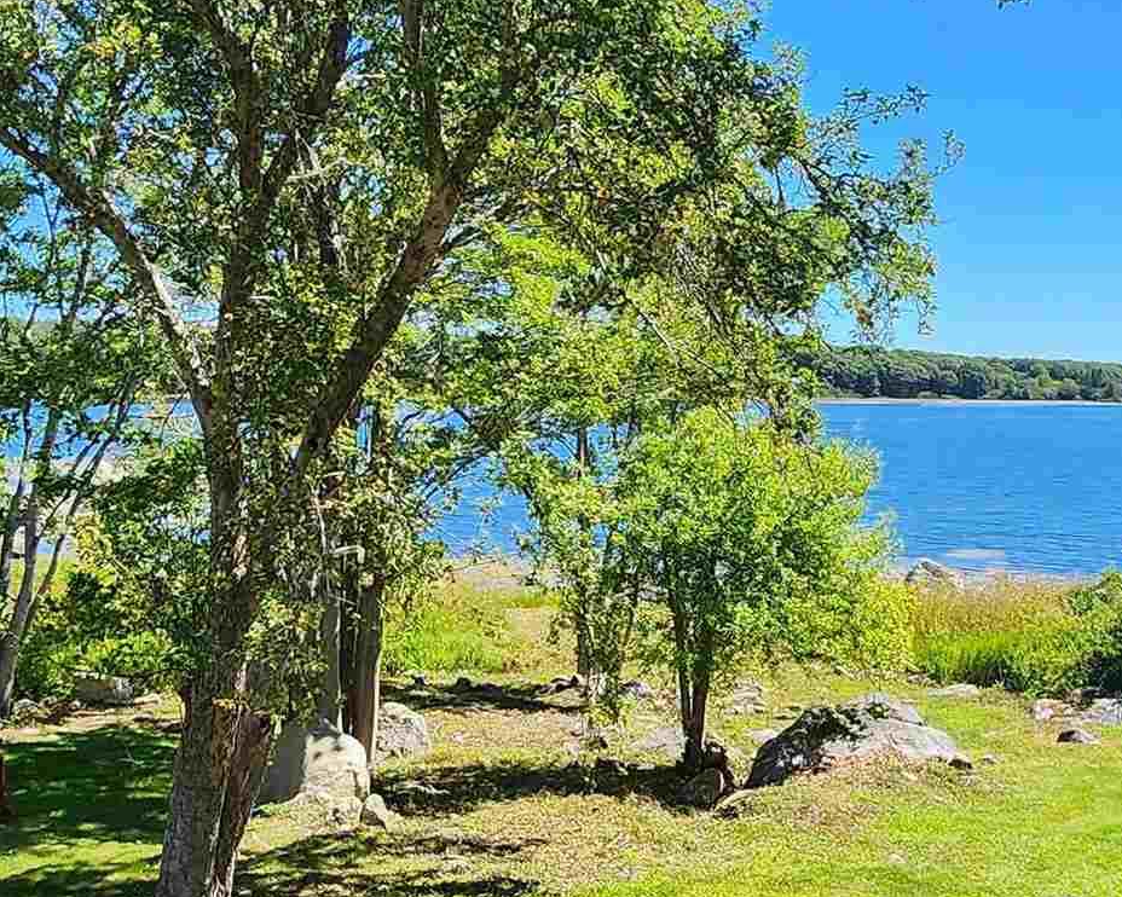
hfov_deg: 43.7
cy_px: 592
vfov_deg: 35.3
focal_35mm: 42
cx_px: 657
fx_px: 1394
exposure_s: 1/1038
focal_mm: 2.2
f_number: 2.2
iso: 50
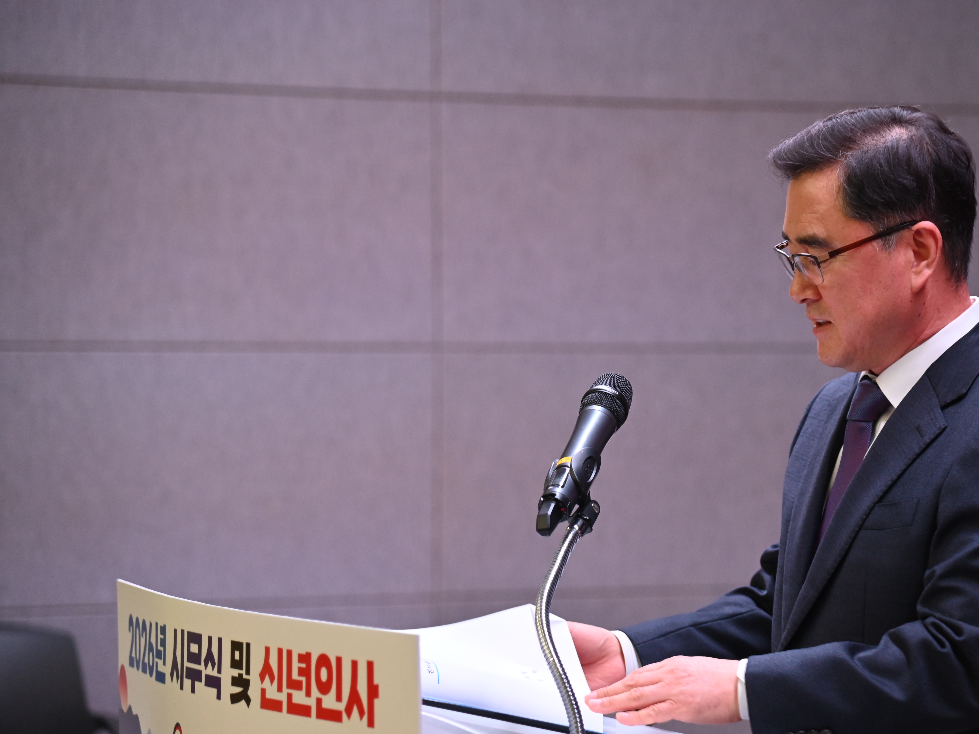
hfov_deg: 12.7
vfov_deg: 9.6
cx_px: 656
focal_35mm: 155
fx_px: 4384
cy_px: 391
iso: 1400
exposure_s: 1/125
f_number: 4
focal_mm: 120
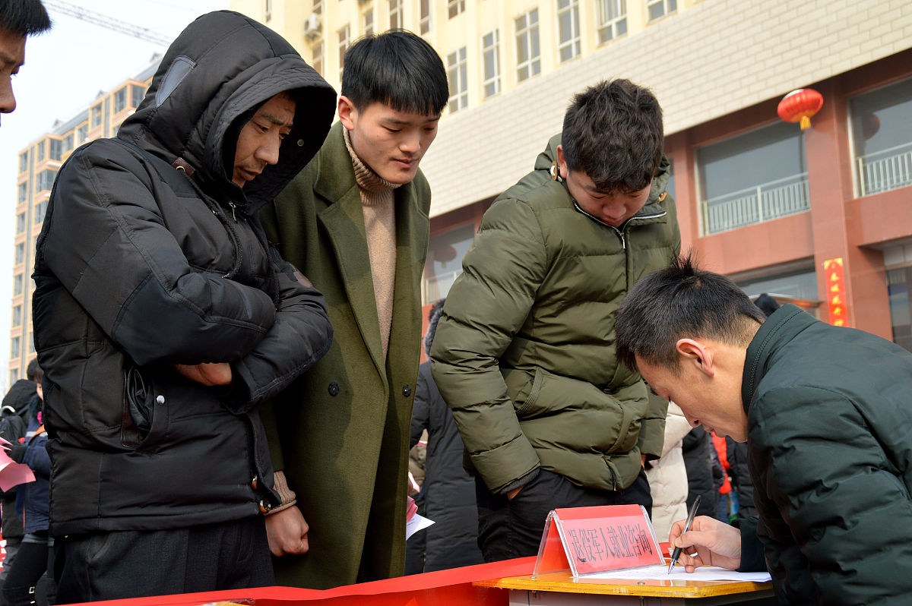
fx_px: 1063
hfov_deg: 46.4
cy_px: 303
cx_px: 456
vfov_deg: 31.8
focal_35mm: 42
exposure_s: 1/400
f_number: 7.1
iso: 200
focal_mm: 28
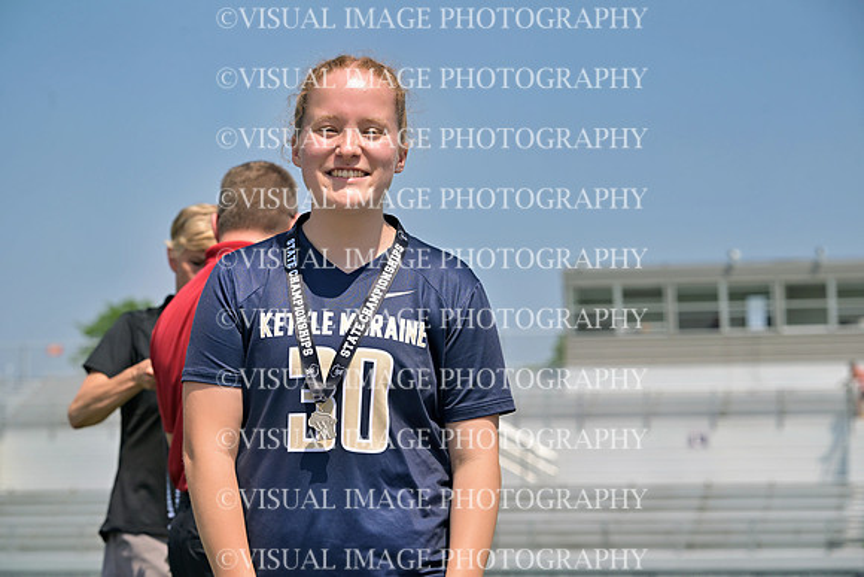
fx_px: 2472
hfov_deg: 19.8
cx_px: 432
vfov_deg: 13.3
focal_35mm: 103
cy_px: 288
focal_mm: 103
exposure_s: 1/640
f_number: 6.3
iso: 125
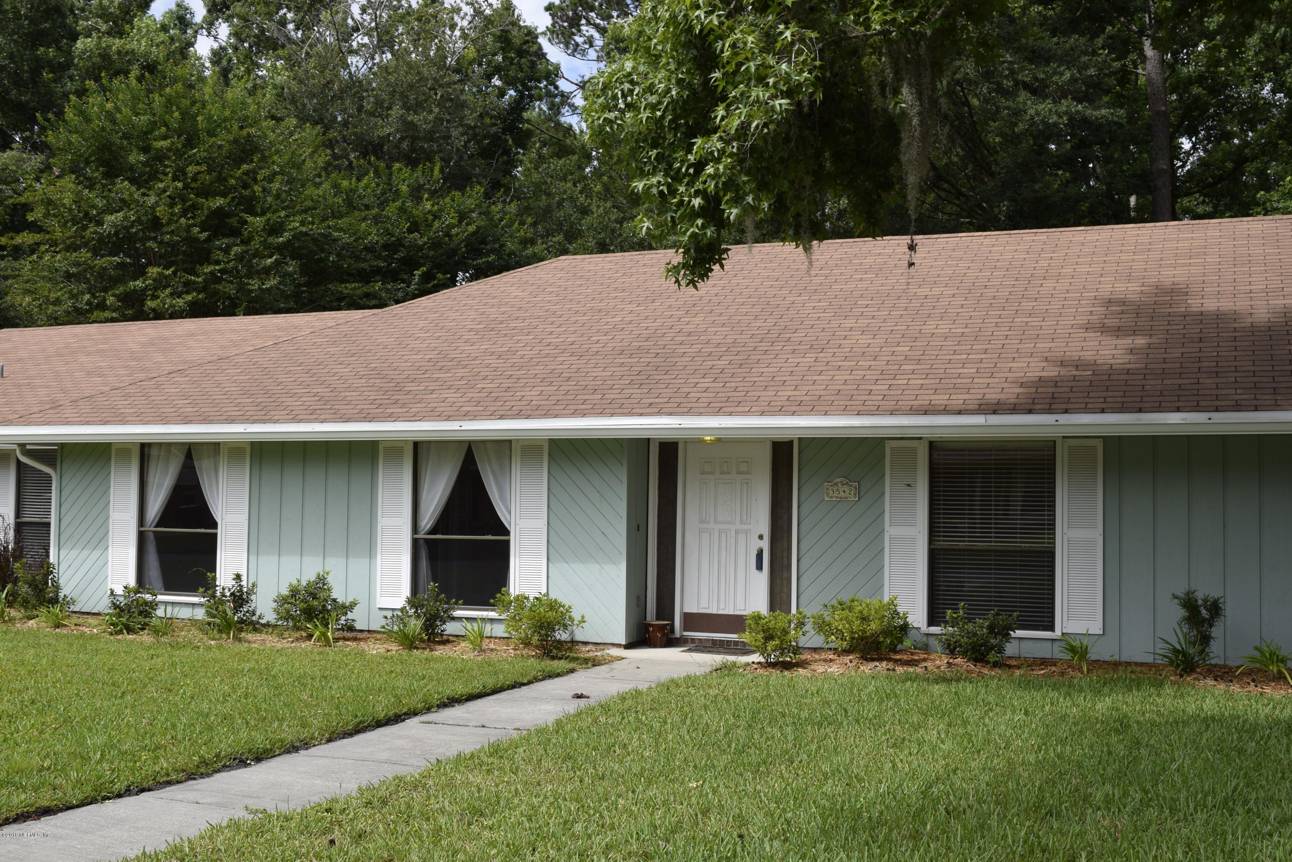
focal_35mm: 39
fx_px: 1400
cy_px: 431
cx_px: 646
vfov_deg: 34.2
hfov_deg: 49.5
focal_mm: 26
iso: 100
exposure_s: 1/200
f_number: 9
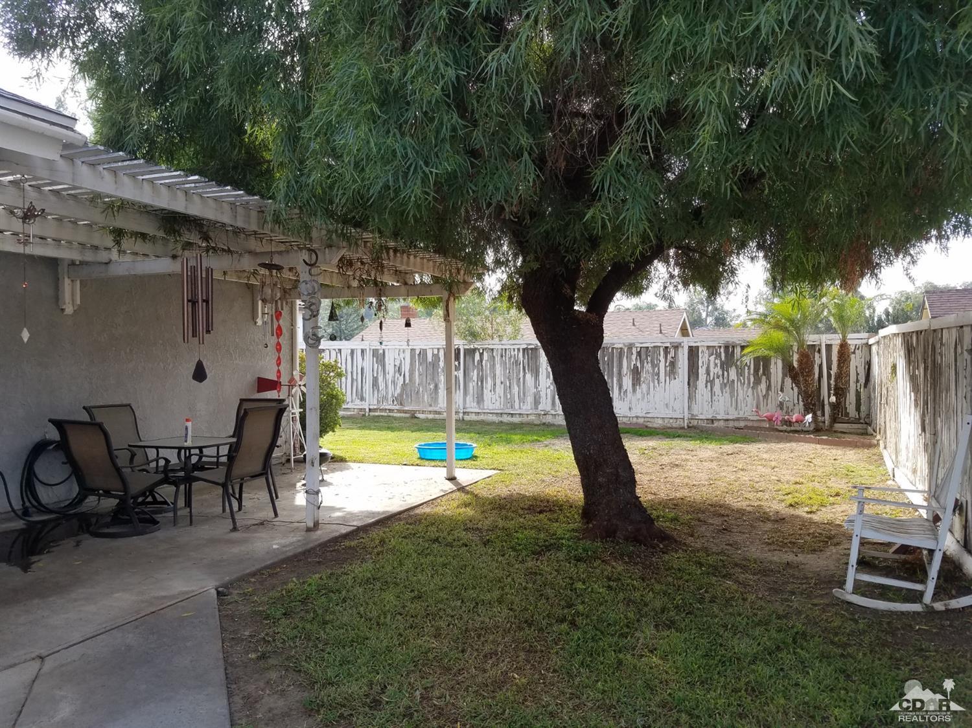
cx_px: 486
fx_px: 730
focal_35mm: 26
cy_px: 364
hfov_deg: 67.3
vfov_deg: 53.0
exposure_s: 1/479
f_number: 1.7
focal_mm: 4.2
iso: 50
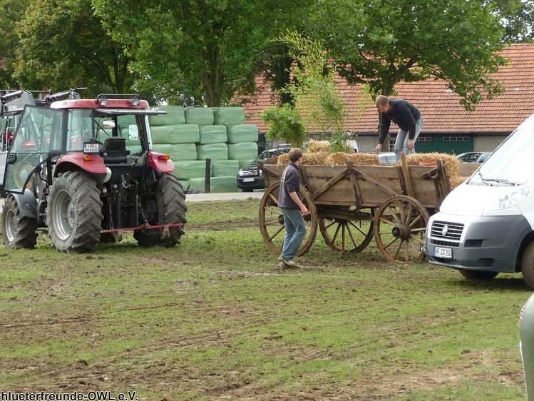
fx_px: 1697
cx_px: 264
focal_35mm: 110
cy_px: 195
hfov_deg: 17.9
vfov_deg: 13.5
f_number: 4.7
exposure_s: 1/160
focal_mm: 17.5
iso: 100
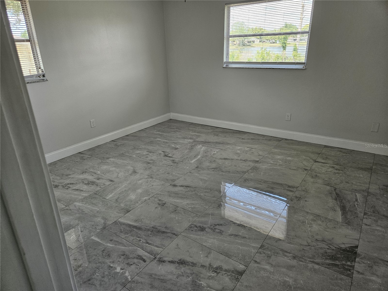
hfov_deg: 73.9
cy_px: 146
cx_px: 194
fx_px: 258
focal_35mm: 23
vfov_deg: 58.9
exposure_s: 1/359
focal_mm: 5.4
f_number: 1.8
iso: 320
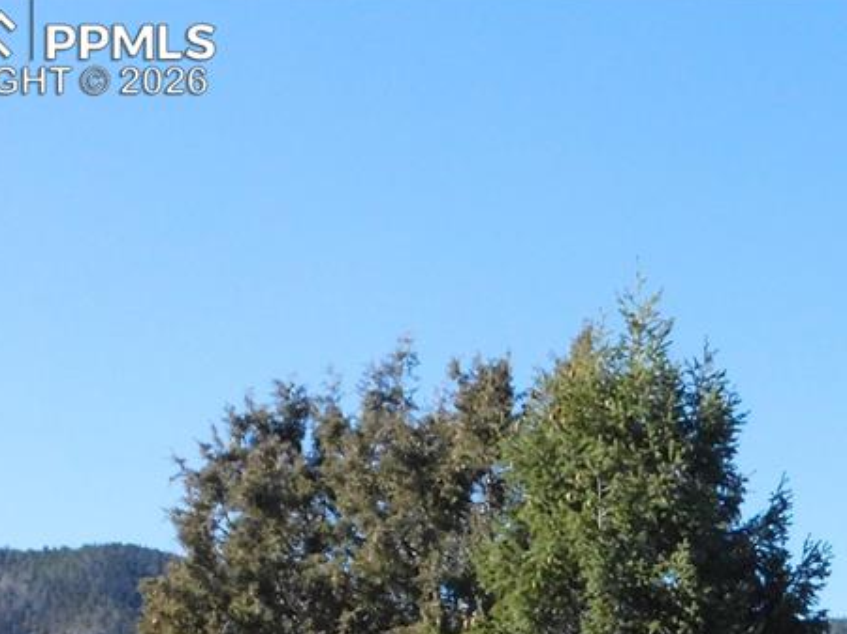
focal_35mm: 91
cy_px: 712
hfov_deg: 21.0
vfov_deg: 15.7
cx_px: 802
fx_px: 2225
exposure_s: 1/1000
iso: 800
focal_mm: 7.1
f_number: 7.2
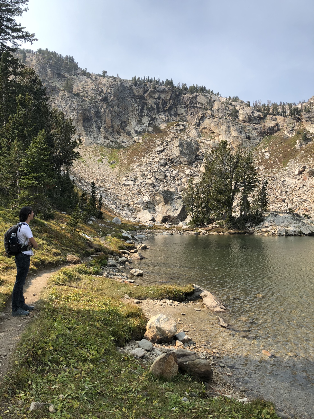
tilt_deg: +5.9
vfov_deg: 63.4
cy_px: 210
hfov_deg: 49.7
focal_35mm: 28
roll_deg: -1.9
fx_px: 339
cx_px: 157
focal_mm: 4
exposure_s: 1/1333
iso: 20
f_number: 1.8
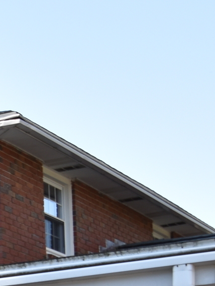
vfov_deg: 13.1
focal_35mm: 146
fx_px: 1204
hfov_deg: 9.7
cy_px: 367
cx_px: -174
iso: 100
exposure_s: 1/125
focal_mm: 19
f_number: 5.6
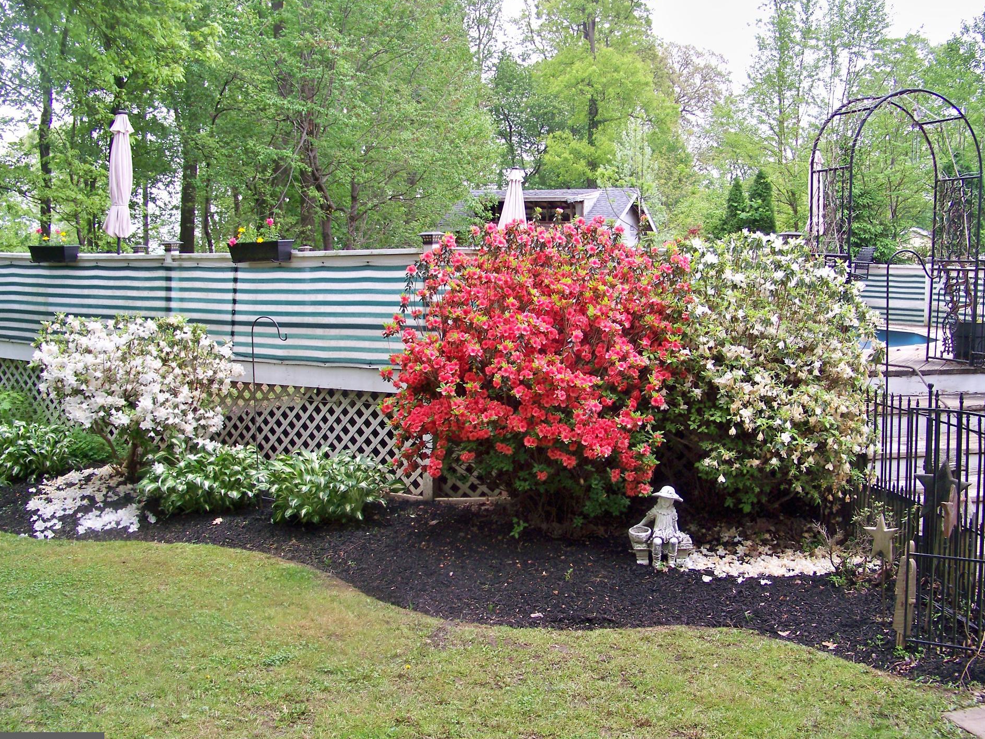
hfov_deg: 51.3
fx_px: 1024
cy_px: 372
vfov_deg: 39.7
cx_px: 511
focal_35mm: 36
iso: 80
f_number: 2.8
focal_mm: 5.85
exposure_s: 1/100
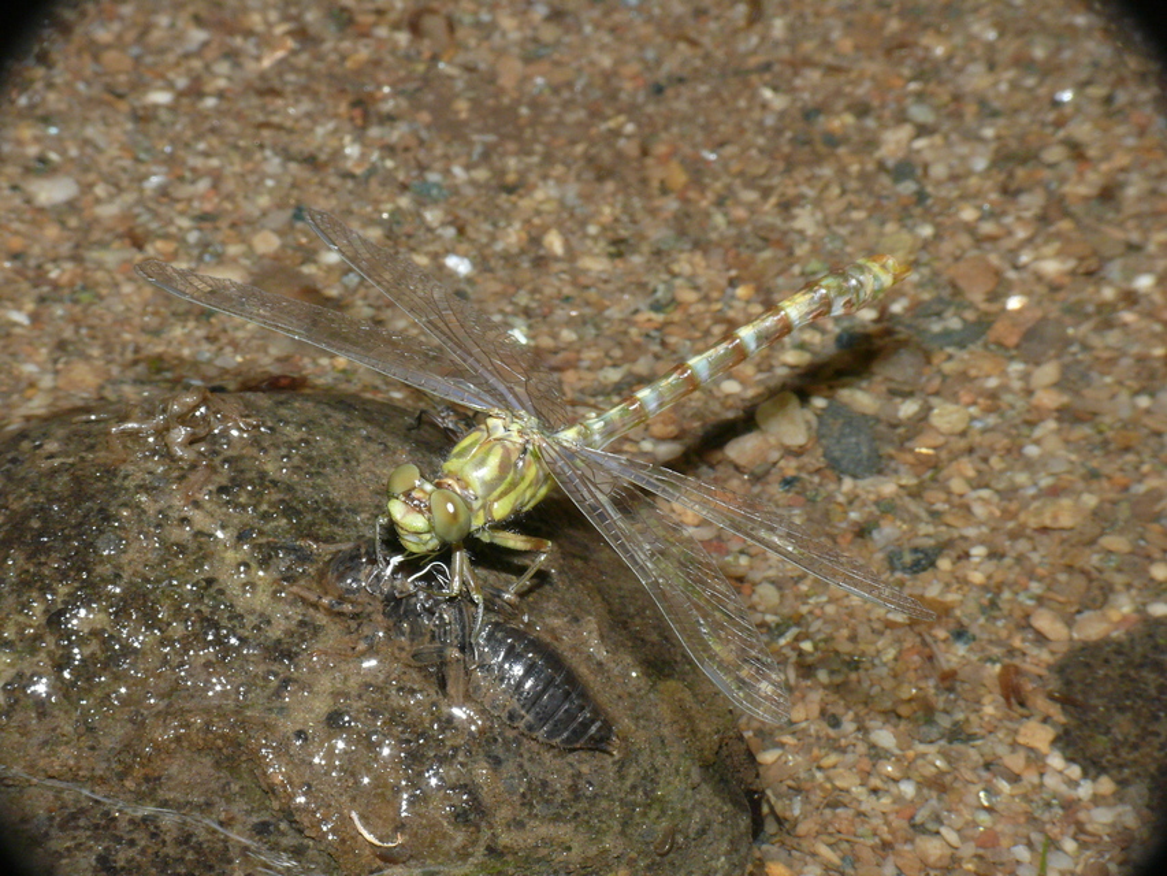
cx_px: 584
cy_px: 438
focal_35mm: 98
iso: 200
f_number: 11
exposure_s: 1/30
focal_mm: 20.7
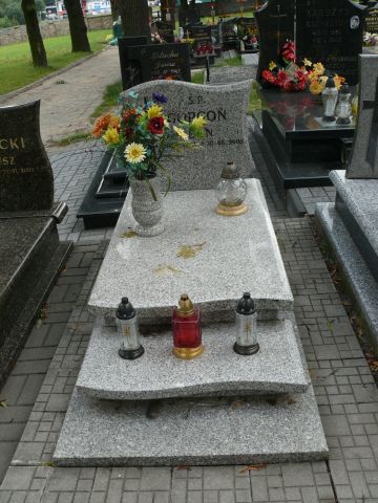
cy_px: 252
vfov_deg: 52.6
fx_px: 510
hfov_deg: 40.7
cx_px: 189
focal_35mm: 35
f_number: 4
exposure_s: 1/160
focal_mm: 7.4
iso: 100
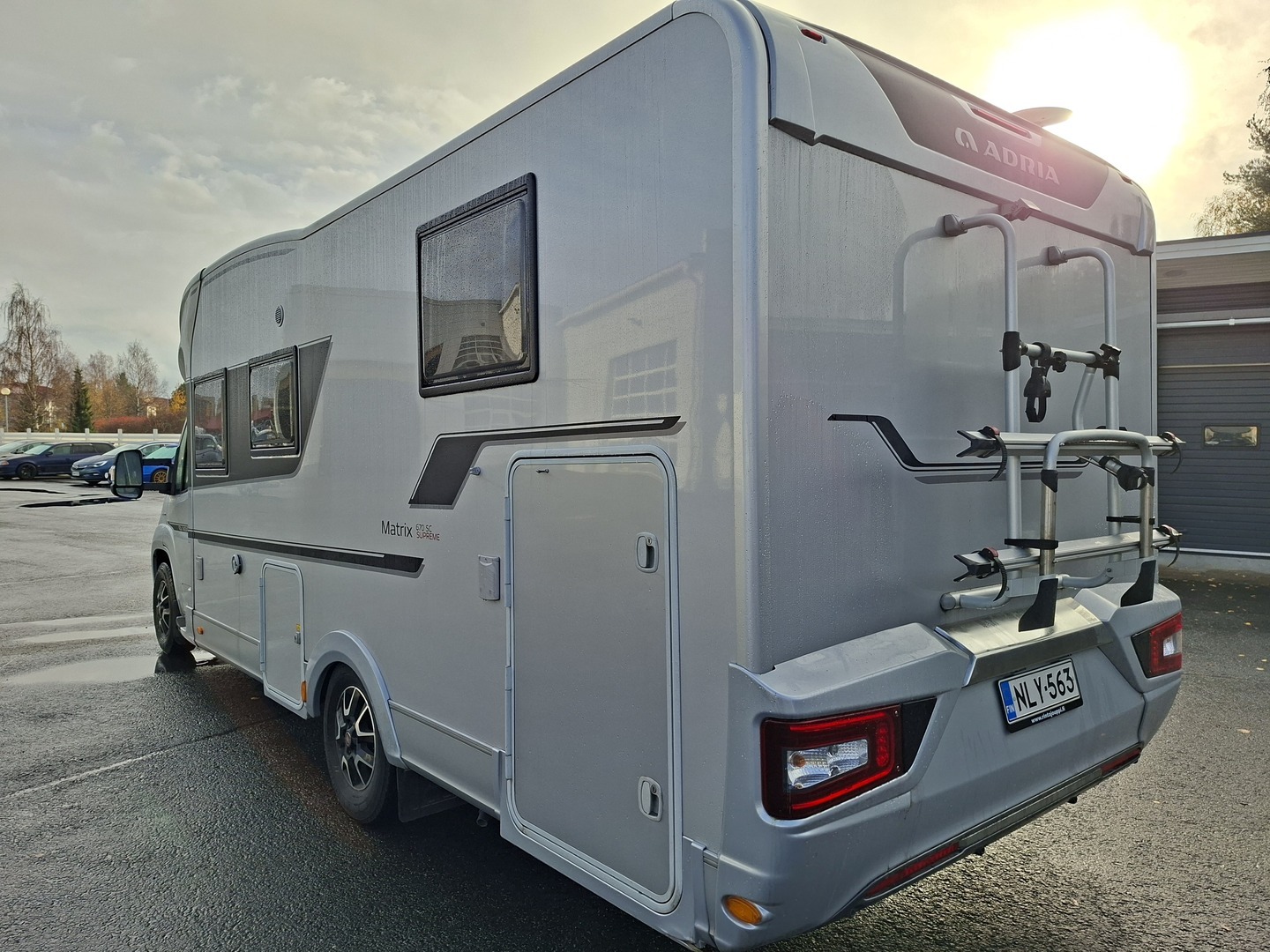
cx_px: 635
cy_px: 476
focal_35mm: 23
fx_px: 844
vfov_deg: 58.9
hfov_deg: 73.9
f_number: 1.8
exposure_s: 1/1541
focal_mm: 5.54
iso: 50
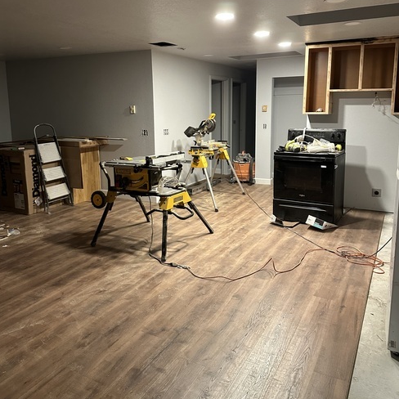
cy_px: 166
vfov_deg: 55.3
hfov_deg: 55.6
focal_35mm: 29
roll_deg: +1.2
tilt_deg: -10.7
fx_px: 378
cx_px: 198
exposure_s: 1/60
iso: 400
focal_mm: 6.86
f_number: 1.78
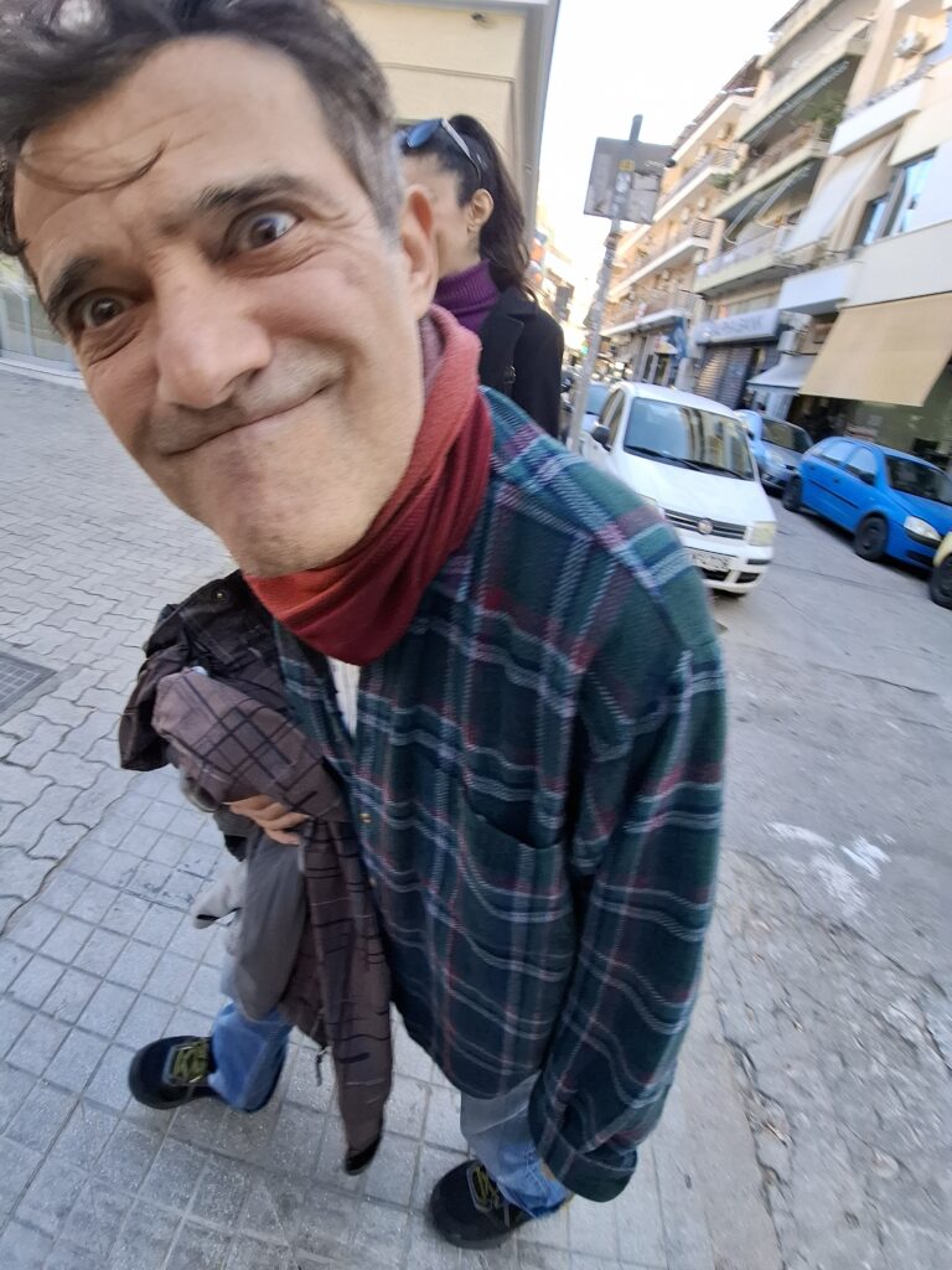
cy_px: 635
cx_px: 476
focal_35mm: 13
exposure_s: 1/100
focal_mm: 1.74
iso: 40
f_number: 2.2
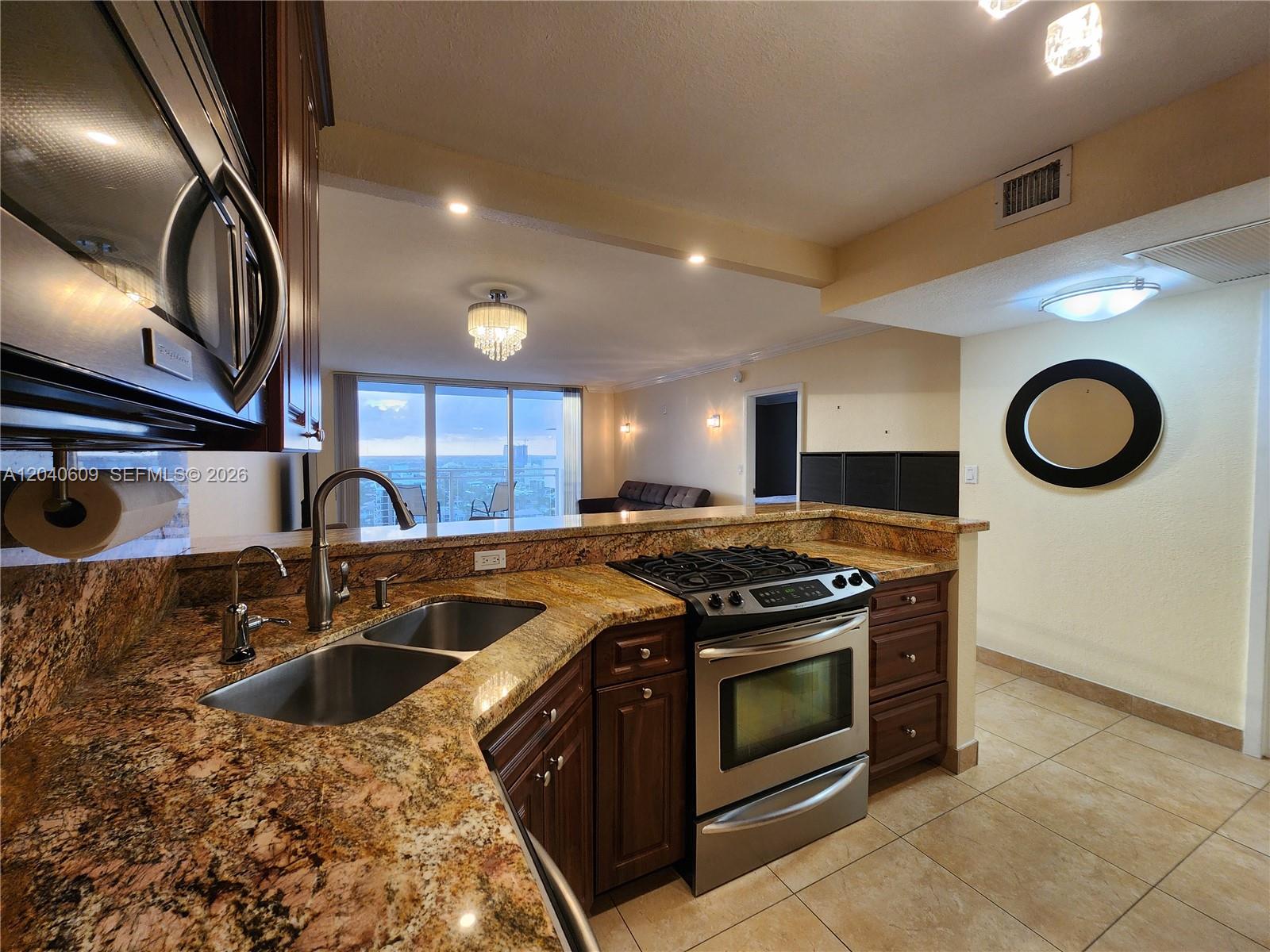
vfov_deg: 89.9
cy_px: 476
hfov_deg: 106.2
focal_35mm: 13
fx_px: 477
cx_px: 635
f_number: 2.2
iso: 160
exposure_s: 1/60
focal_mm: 2.2
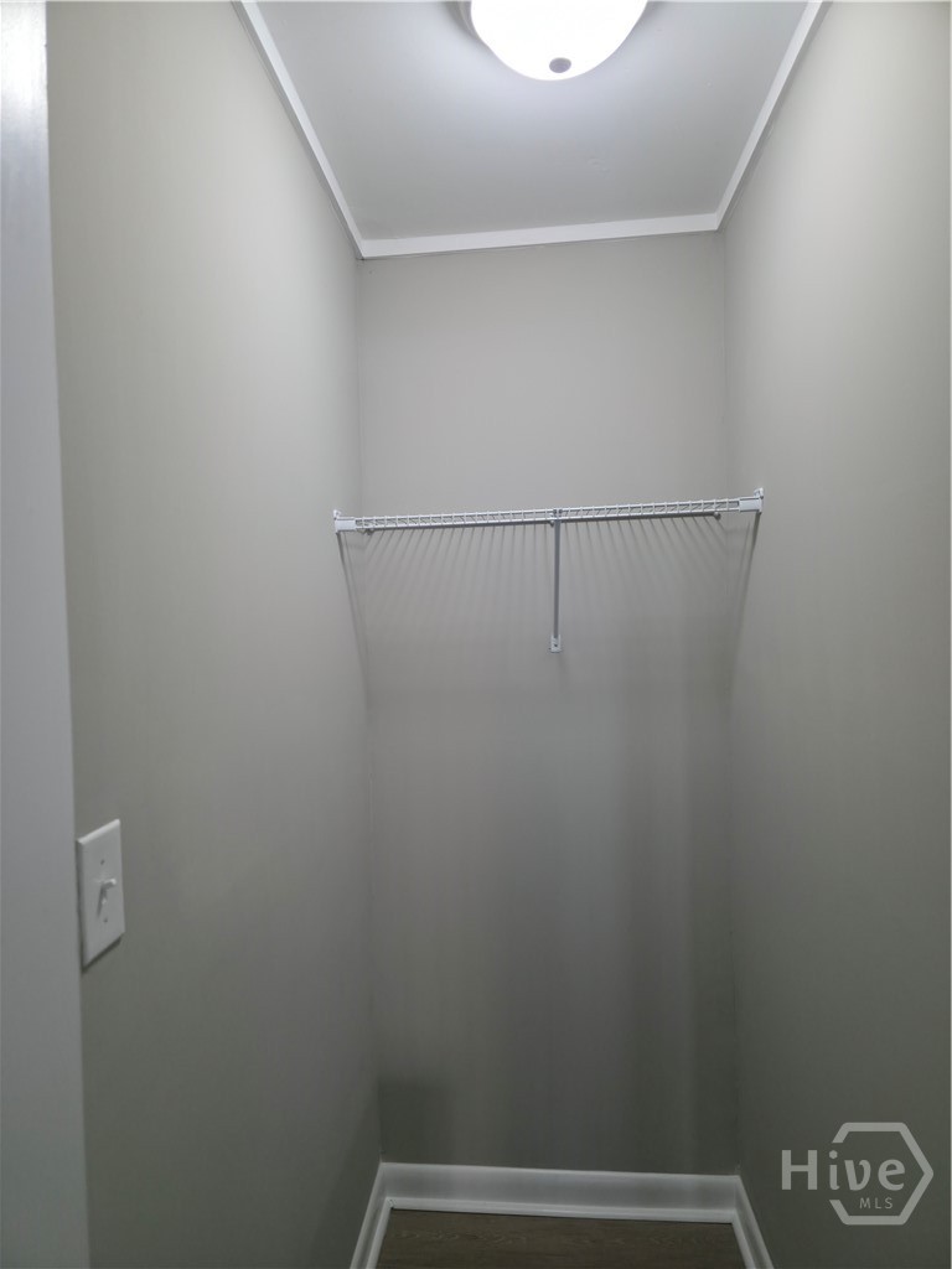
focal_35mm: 23
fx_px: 843
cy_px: 634
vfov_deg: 73.9
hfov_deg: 58.9
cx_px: 476
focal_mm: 6.3
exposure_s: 1/120
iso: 125
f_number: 1.7
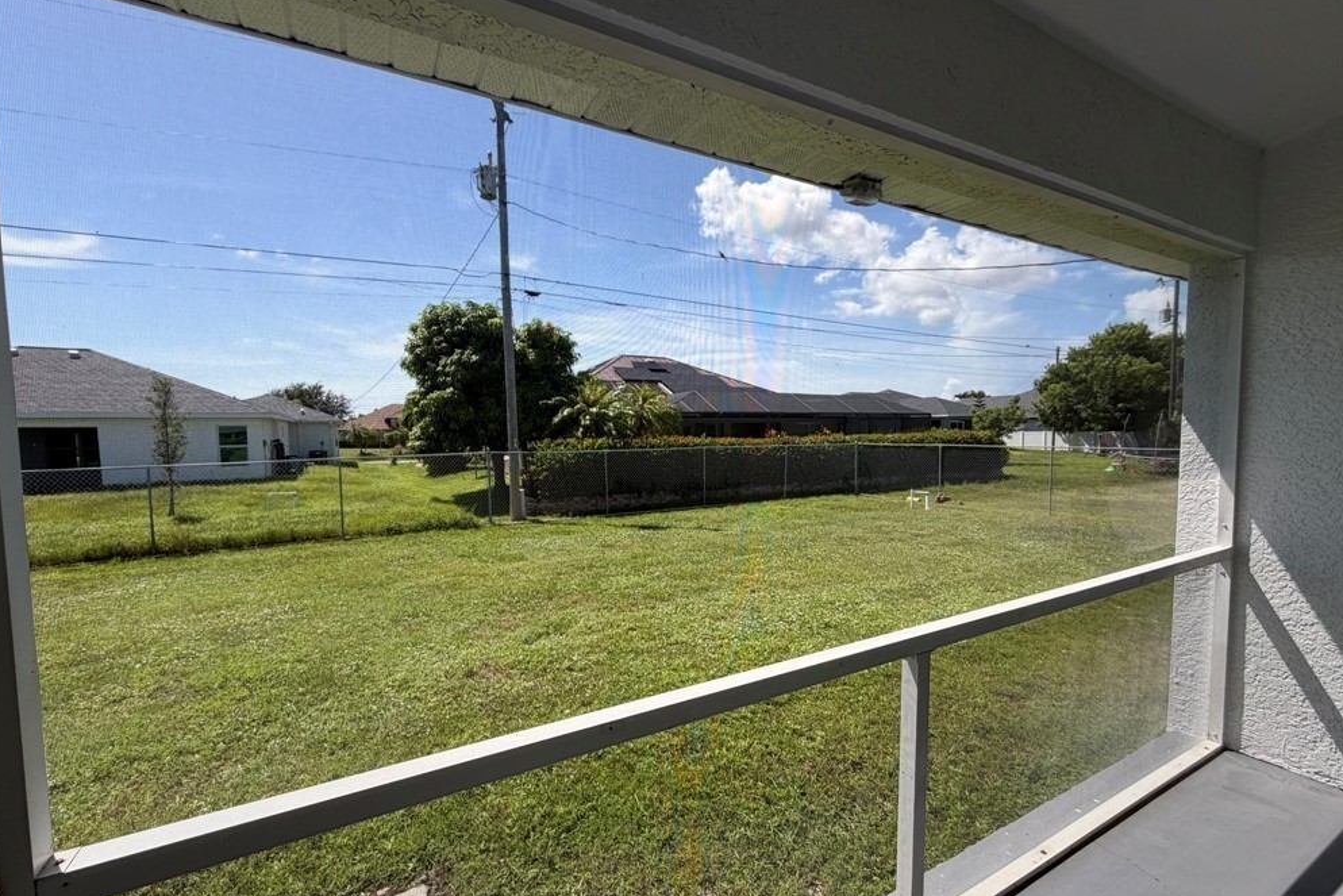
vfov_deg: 77.3
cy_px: 468
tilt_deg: -3.1
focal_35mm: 15
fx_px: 560
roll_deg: +0.8
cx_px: 662
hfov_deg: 100.4
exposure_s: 1/770
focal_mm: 2.22
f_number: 2.2
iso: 32
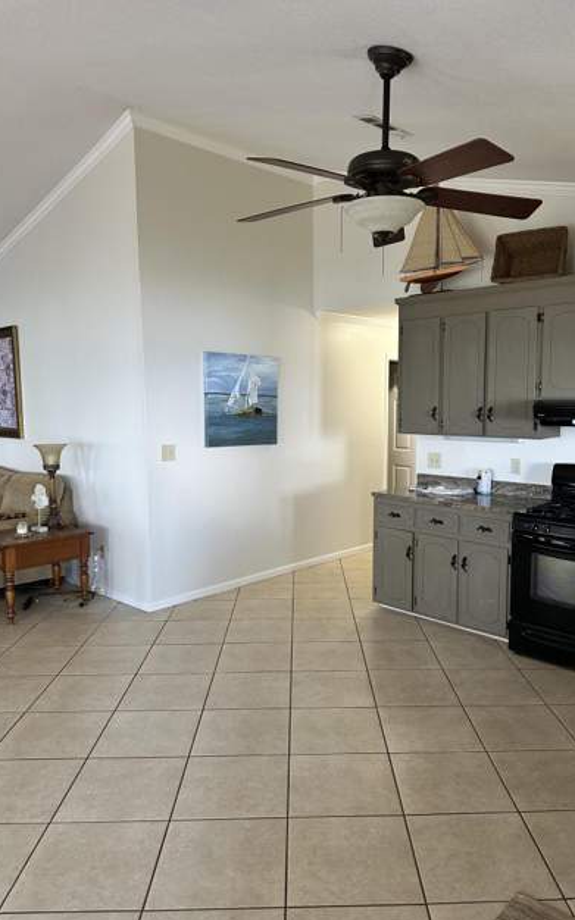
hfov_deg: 47.5
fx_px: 652
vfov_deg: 70.4
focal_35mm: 26
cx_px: 321
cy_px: 459
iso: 250
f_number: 1.78
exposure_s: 1/69
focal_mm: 6.86
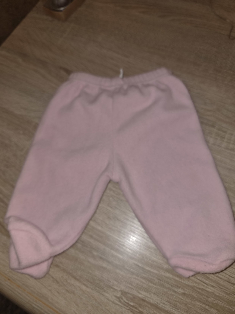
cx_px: 118
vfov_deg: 73.9
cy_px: 157
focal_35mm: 23
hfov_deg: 58.9
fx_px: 208
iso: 100
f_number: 1.8
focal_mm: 5.4
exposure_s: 1/38
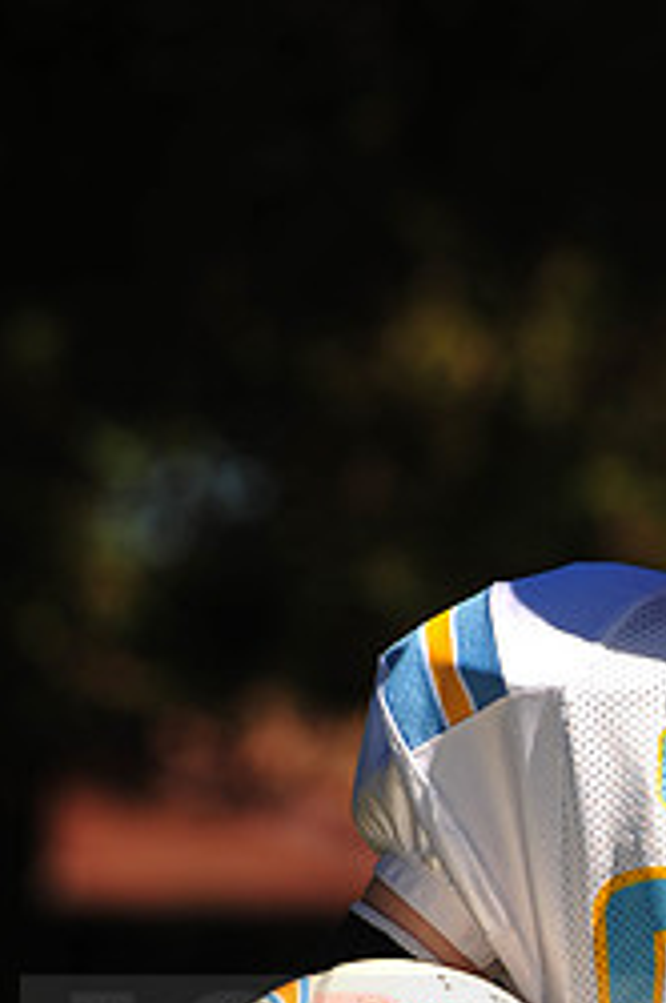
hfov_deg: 3.0
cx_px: 738
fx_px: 12911
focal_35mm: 464
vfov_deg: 4.4
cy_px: 1031
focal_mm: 200
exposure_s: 1/1000
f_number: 5
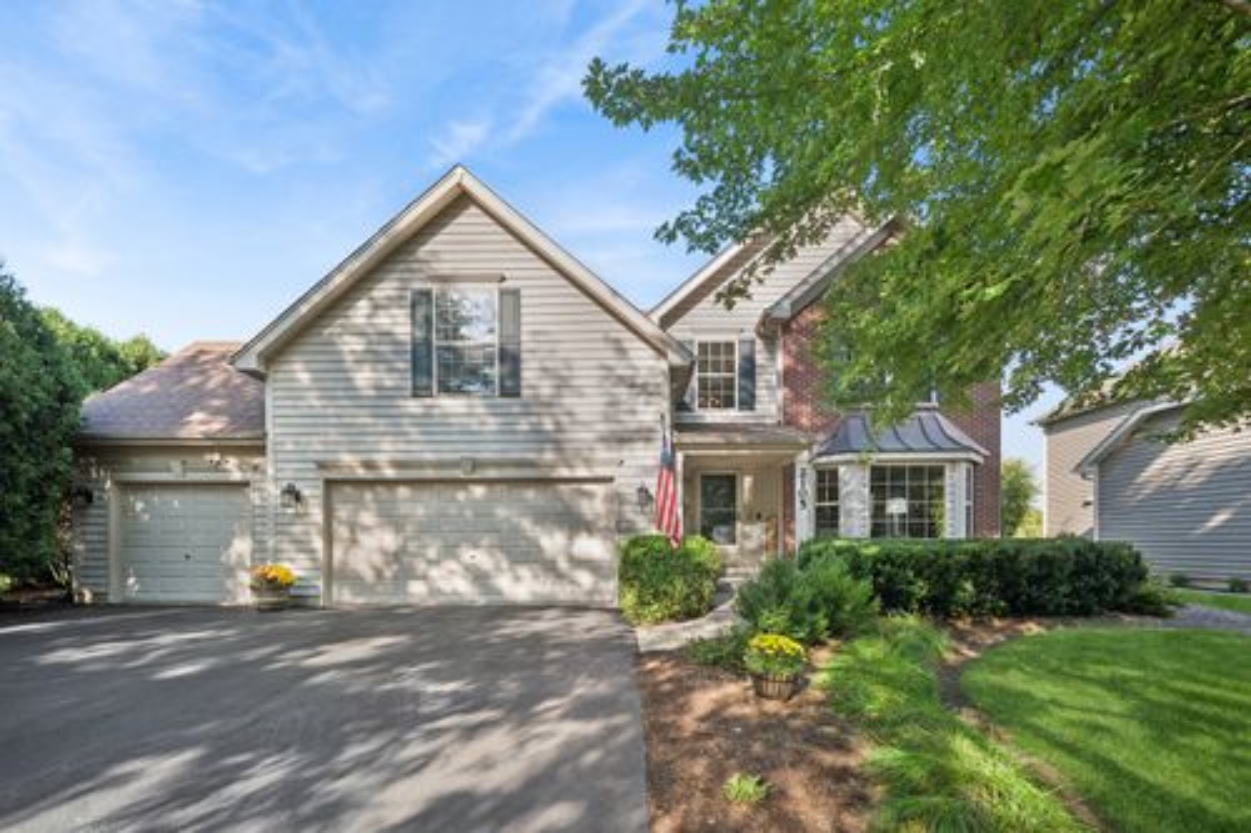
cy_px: 416
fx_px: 486
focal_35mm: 14
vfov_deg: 81.2
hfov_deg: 104.3
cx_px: 626
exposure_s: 1/500
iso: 640
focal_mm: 14
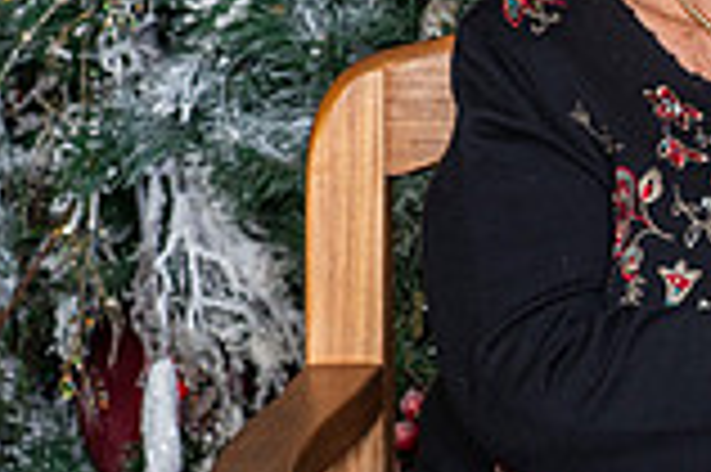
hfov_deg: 6.4
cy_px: 9
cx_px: 1300
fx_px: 6175
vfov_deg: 4.4
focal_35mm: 313
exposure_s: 1/125
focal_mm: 85
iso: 400
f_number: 8
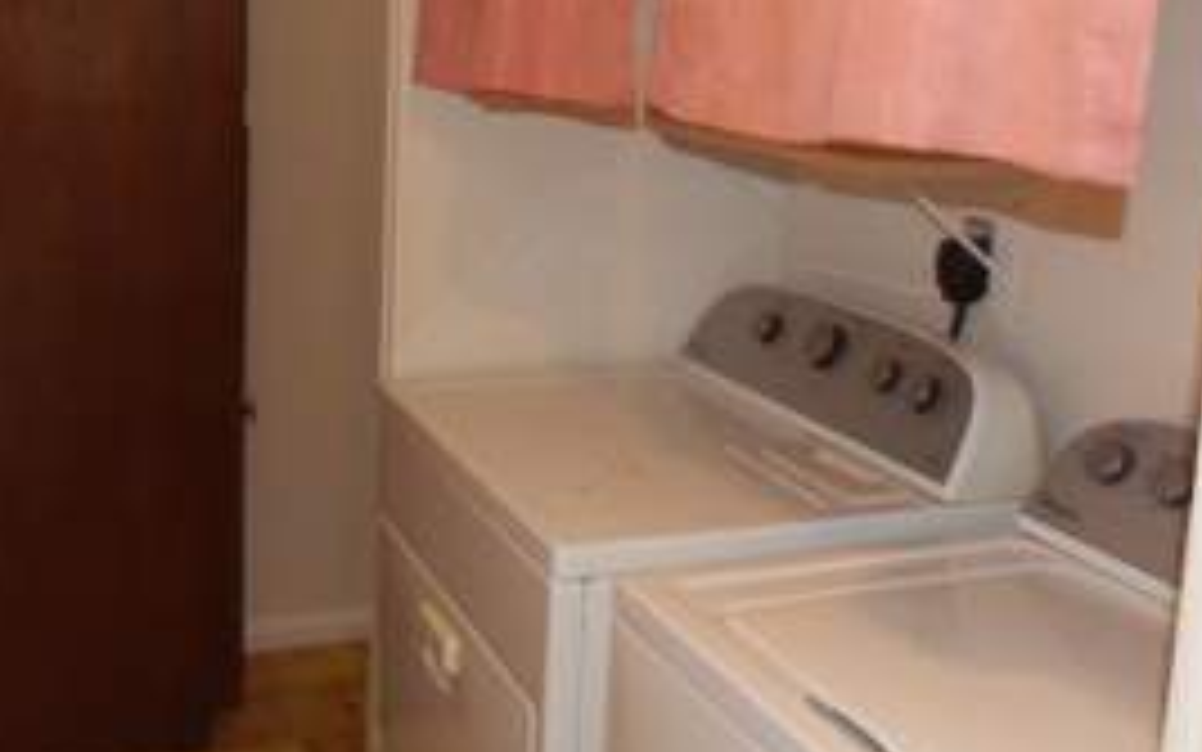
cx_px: 545
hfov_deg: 47.1
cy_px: 288
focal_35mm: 42
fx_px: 1376
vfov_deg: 30.4
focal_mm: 4
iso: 200
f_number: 3
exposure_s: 1/30
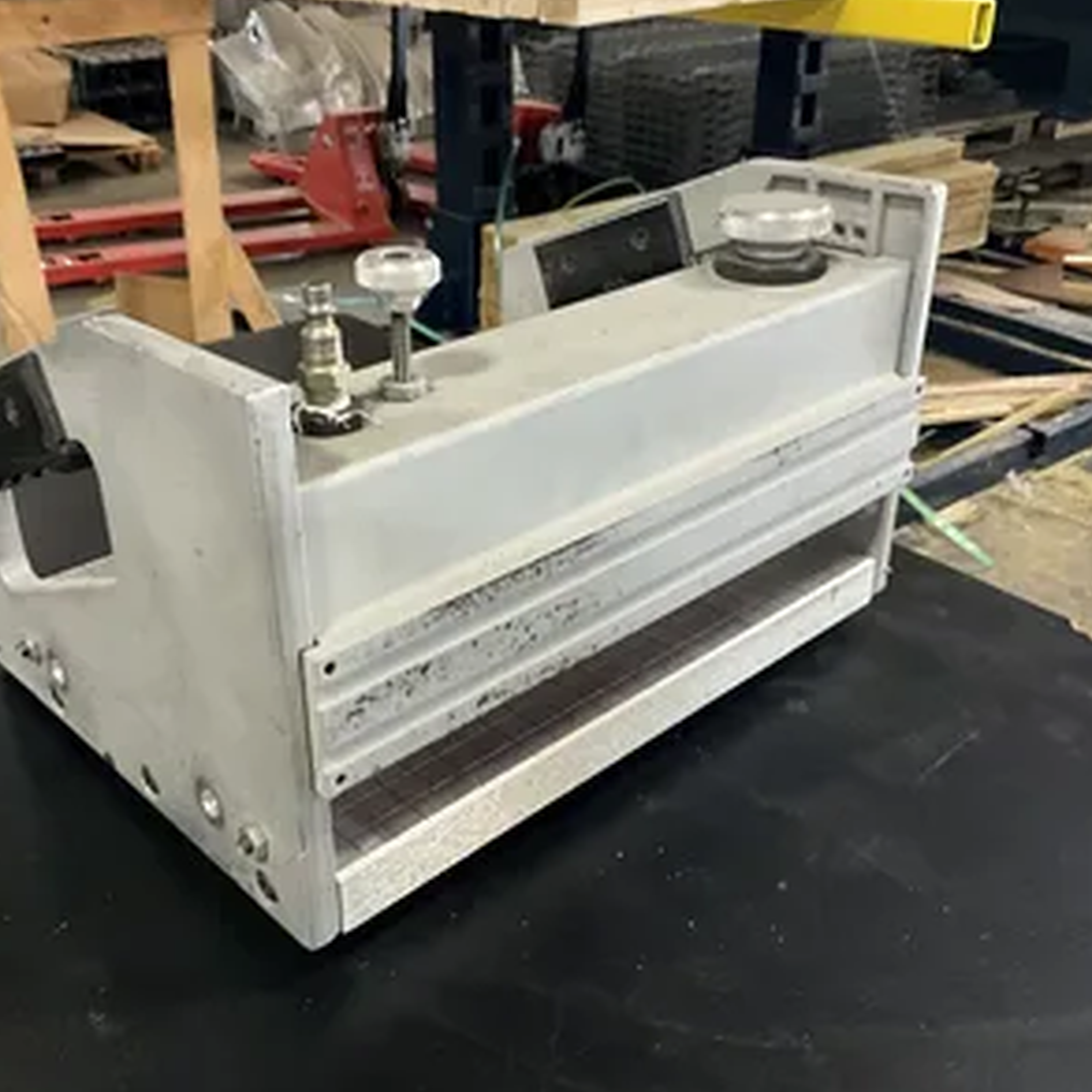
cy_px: 544
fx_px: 1249
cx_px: 458
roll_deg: -1.6
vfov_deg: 47.2
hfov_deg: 47.0
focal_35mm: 35
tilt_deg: -31.0
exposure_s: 1/38
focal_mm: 3
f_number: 1.8
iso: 320
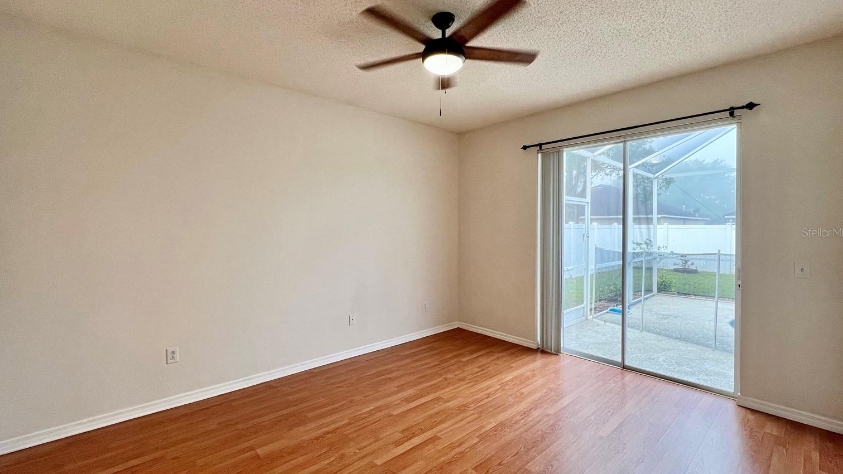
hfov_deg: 103.0
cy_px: 232
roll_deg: +0.4
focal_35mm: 15
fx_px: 335
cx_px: 408
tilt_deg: -0.9
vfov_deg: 70.5
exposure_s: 1/120
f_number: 1.8
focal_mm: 1.57
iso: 160
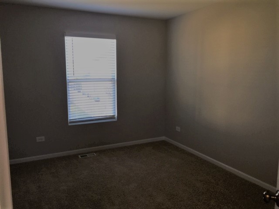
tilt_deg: -7.6
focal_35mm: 29
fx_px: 234
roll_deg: -0.7
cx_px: 140
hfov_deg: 61.7
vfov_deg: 48.2
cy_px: 104
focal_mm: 4.15
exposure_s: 1/30
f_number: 2.2
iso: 32
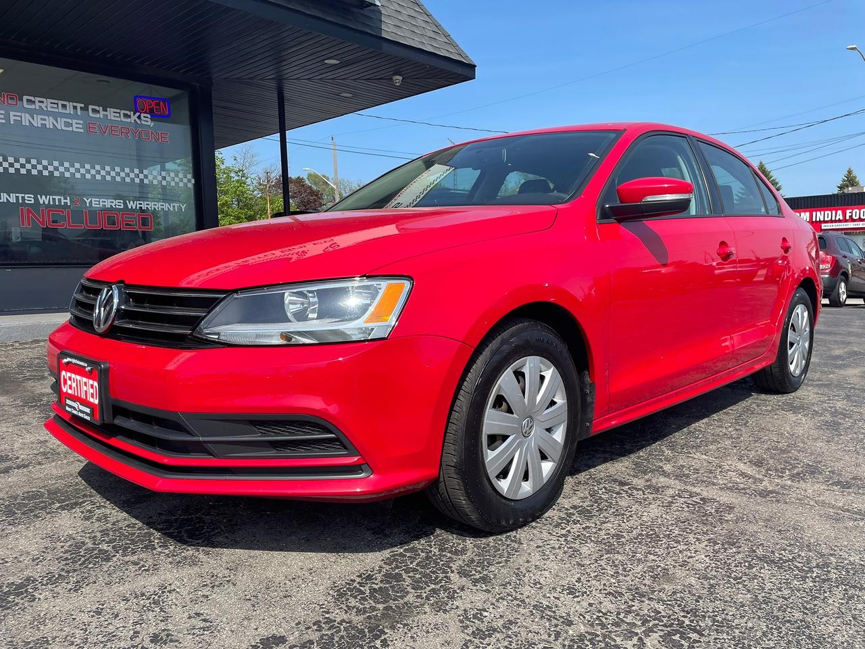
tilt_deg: -4.8
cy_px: 324
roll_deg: +1.1
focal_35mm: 26
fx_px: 650
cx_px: 432
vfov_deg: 53.1
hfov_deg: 67.3
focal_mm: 4.2
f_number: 1.6
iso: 32
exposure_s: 1/2174
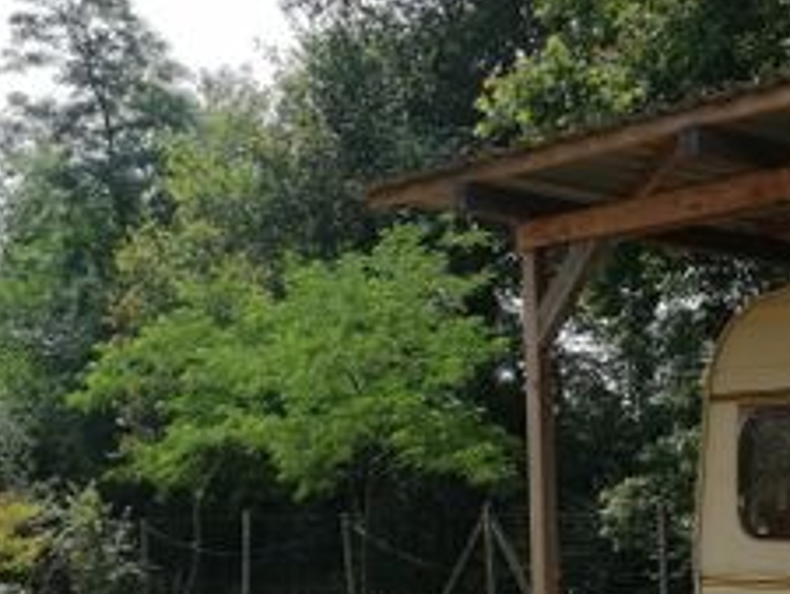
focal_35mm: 72
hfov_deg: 26.5
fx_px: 1644
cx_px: 632
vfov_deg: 20.1
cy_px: 510
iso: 50
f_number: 1.8
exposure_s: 1/1395
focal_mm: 3.95
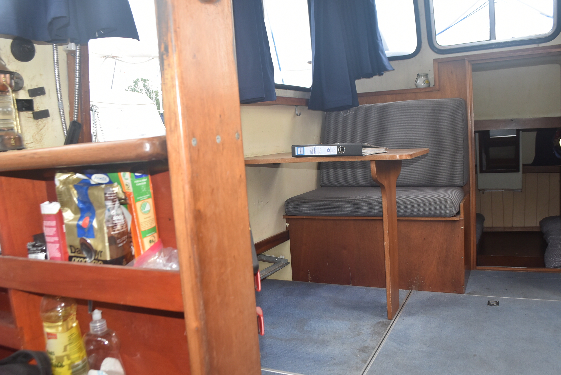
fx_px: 468
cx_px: 280
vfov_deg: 43.7
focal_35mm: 30
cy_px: 188
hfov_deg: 61.9
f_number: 5.6
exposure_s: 1/125
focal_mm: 20
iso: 450
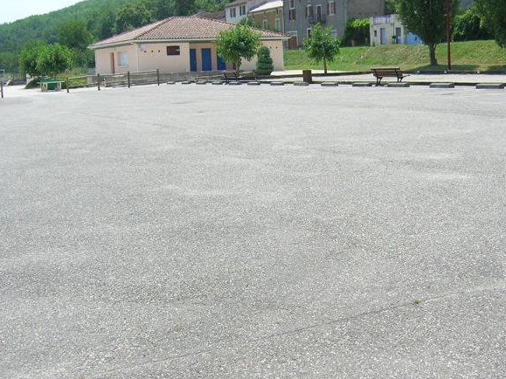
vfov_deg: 30.8
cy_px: 165
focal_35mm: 47
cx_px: 297
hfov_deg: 40.3
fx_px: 687
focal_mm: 5.7
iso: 50
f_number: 4.9
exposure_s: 1/252
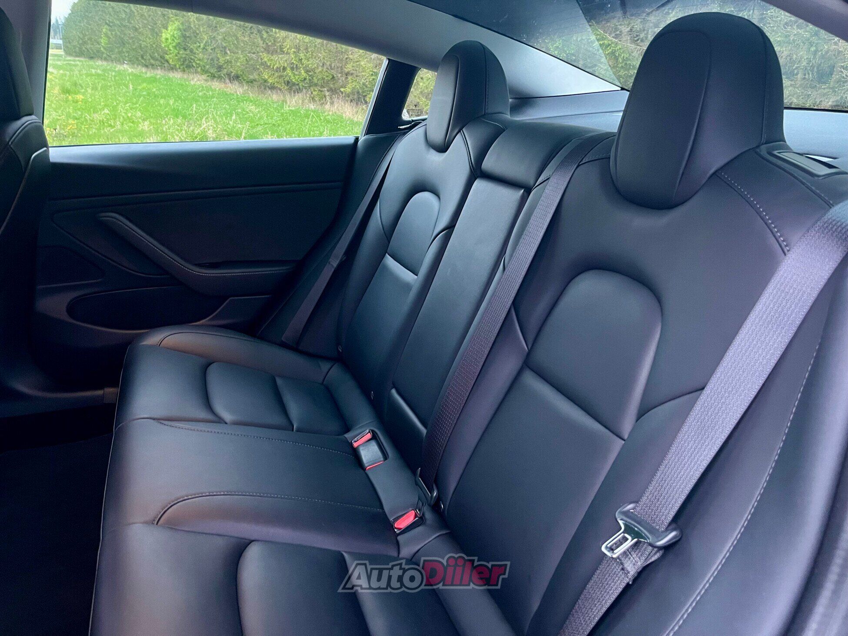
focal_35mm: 26
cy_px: 318
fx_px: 637
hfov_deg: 67.3
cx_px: 424
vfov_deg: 53.1
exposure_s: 1/27
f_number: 1.6
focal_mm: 5.1
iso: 640
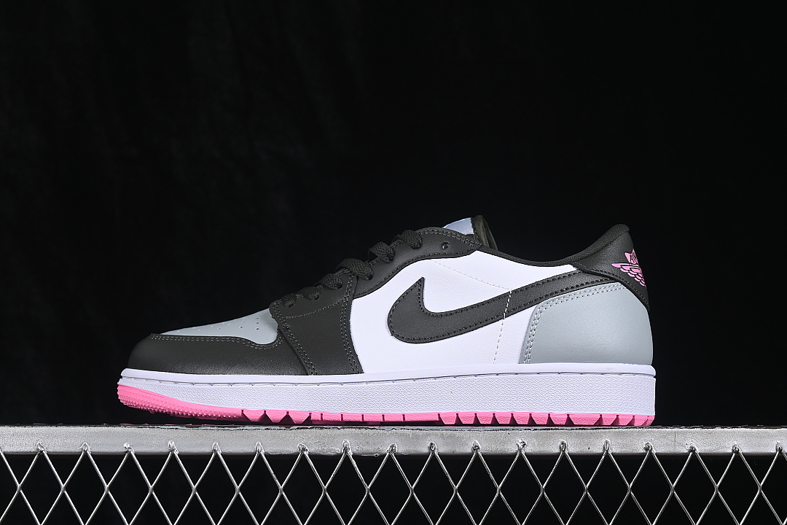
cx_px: 394
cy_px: 262
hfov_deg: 27.0
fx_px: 1639
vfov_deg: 18.2
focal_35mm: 75
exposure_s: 1/80
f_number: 8
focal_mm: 50
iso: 160
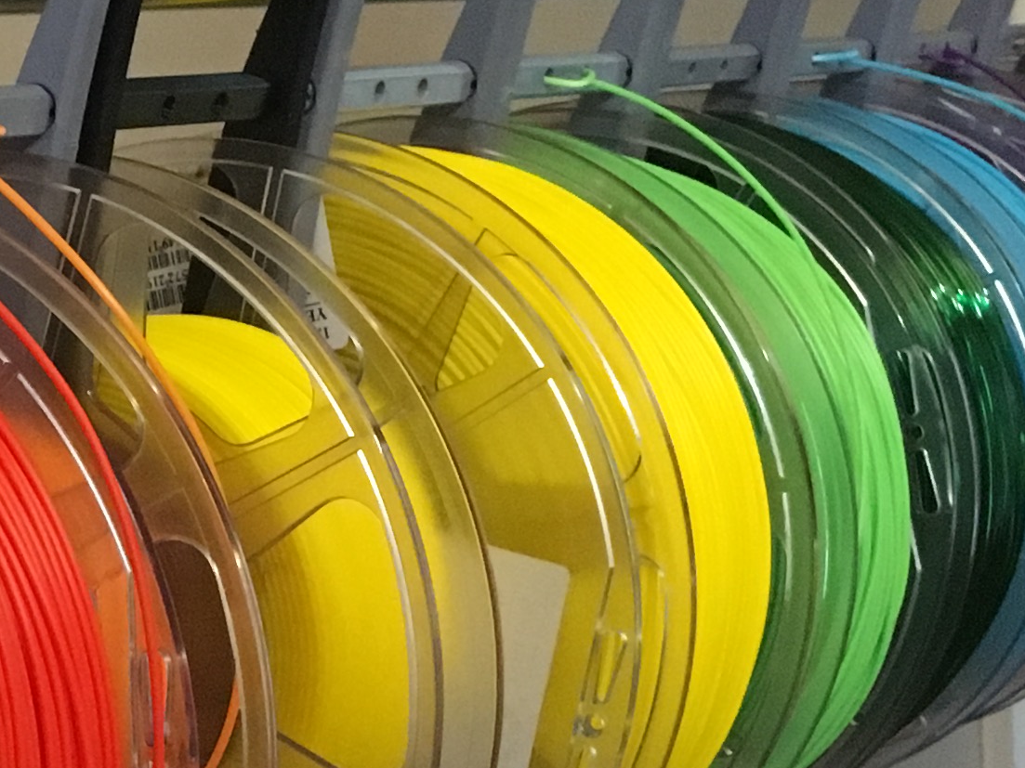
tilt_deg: -7.8
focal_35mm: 106
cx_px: -327
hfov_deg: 17.4
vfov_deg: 13.9
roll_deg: +3.9
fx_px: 3138
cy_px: 656
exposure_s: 1/30
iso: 200
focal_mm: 4.15
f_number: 2.2
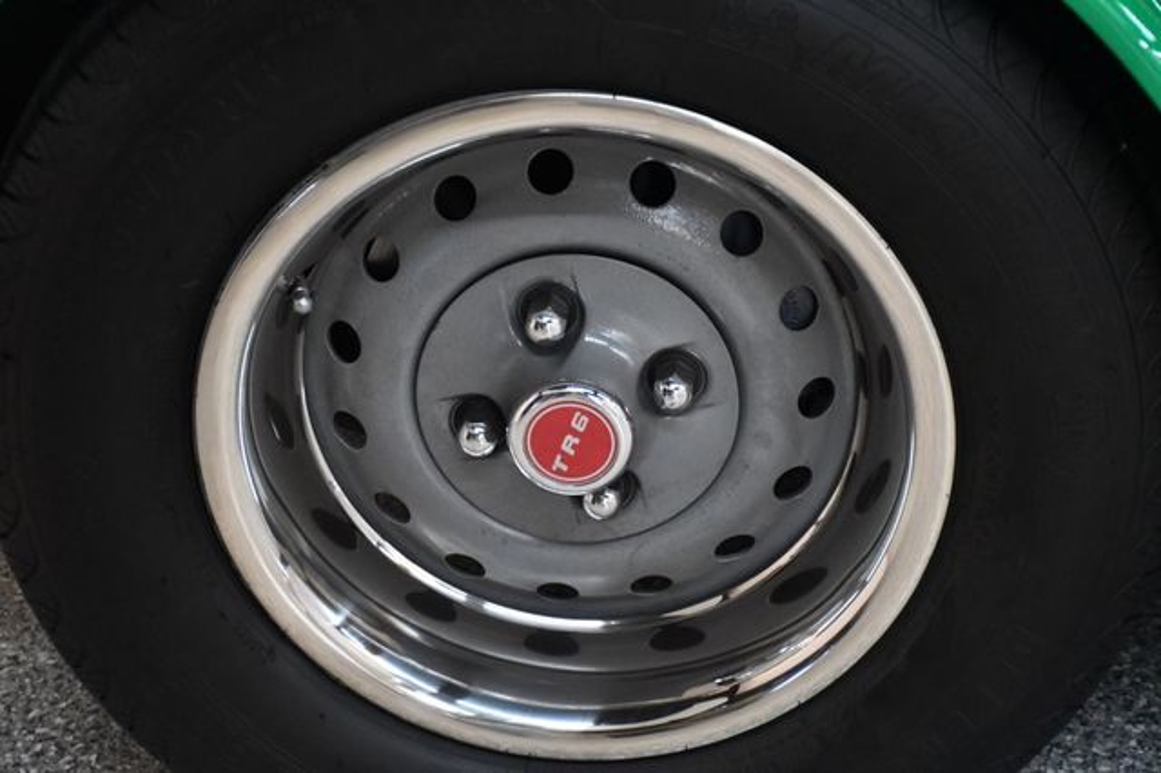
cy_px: 386
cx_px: 580
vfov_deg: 17.5
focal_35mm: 78
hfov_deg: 26.0
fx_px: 2514
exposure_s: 1/100
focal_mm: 52
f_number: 4.8
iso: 3200
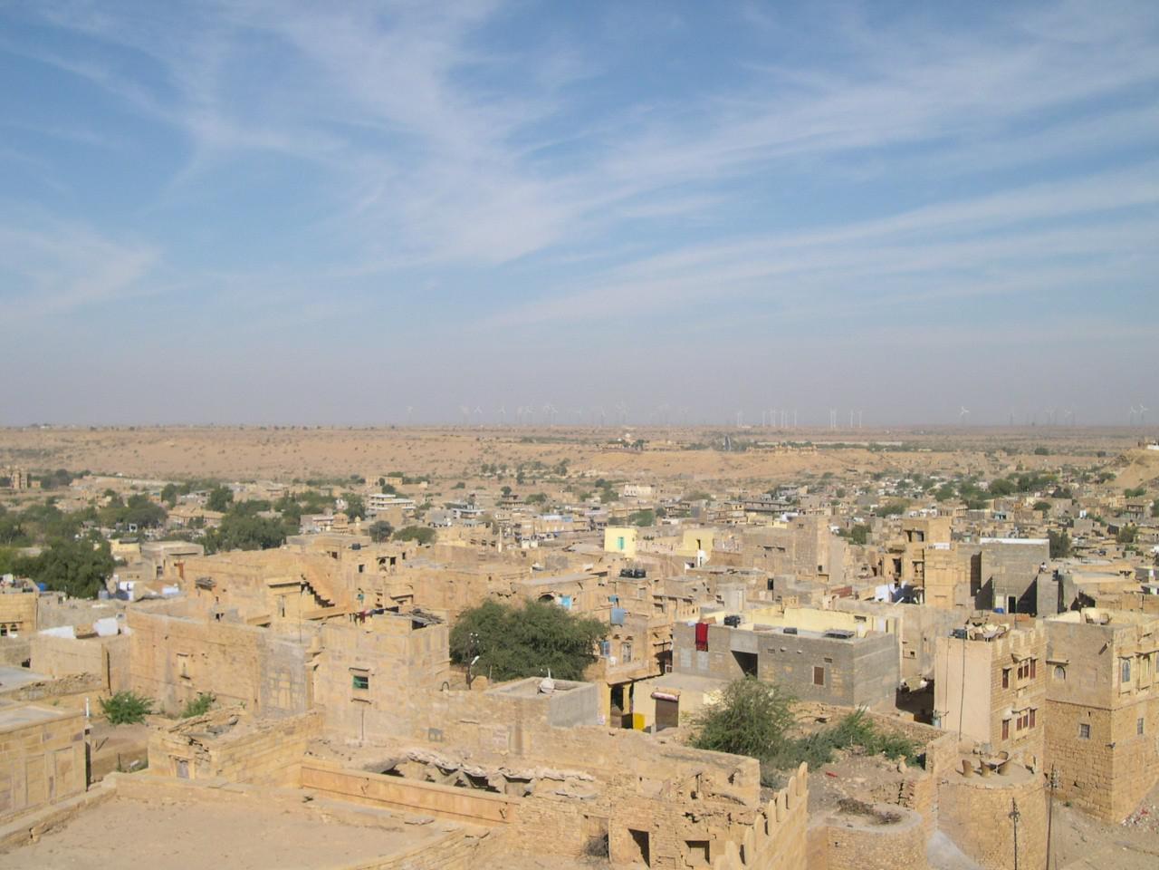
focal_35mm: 38
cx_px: 580
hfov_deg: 49.0
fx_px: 1272
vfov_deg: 37.7
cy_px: 435
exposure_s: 1/321
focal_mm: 8
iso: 100
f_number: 7.6
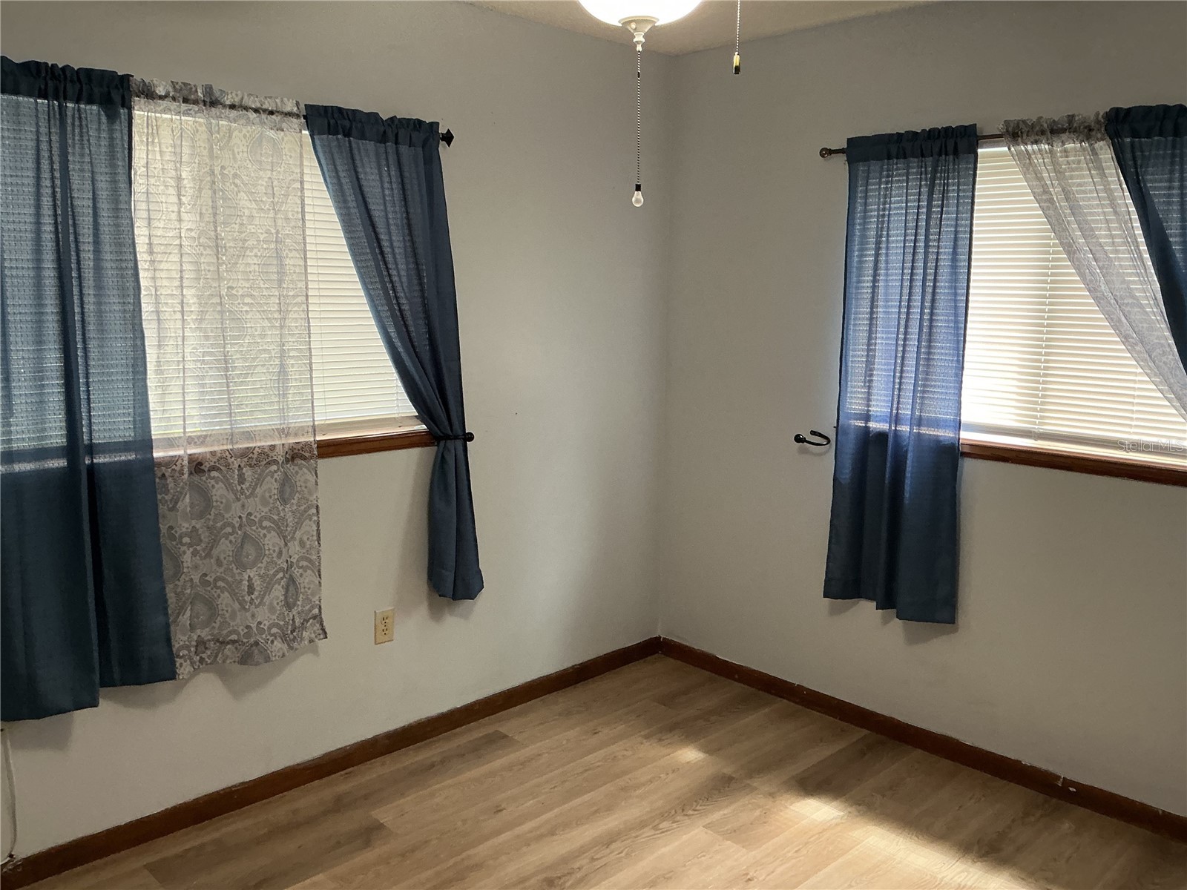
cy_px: 445
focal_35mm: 29
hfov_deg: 61.7
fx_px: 994
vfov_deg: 48.2
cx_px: 594
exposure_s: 1/60
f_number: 1.8
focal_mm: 3
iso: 100
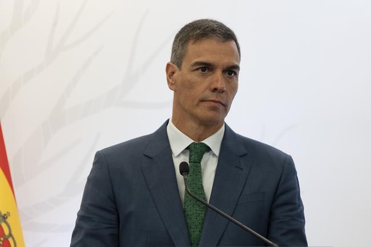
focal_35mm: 240
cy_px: 124
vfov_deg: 5.7
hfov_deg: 8.6
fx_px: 2474
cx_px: 186
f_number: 6.3
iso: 1600
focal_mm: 240
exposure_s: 1/125
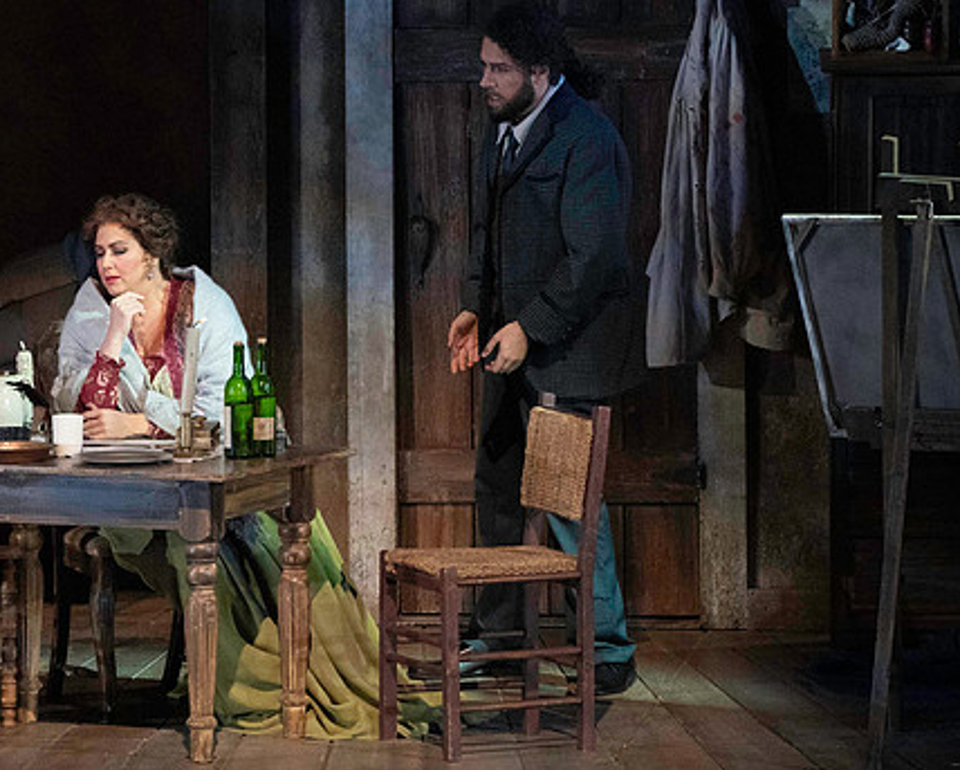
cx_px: 339
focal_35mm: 497
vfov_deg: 3.1
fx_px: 14131
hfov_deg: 3.9
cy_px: 363
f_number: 13
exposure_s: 1/320
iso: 16000
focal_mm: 391
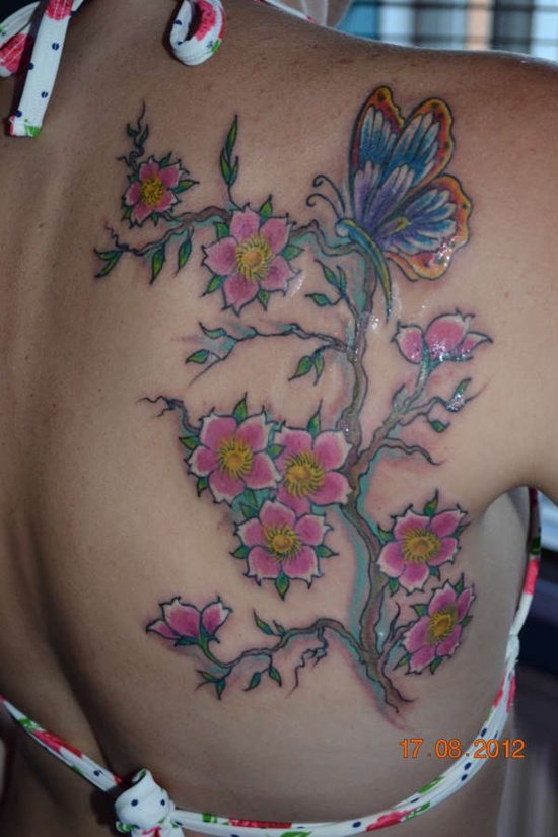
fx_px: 1325
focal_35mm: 57
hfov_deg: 23.8
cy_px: 418
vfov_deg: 35.1
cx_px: 279
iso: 900
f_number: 5
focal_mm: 38
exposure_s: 1/60
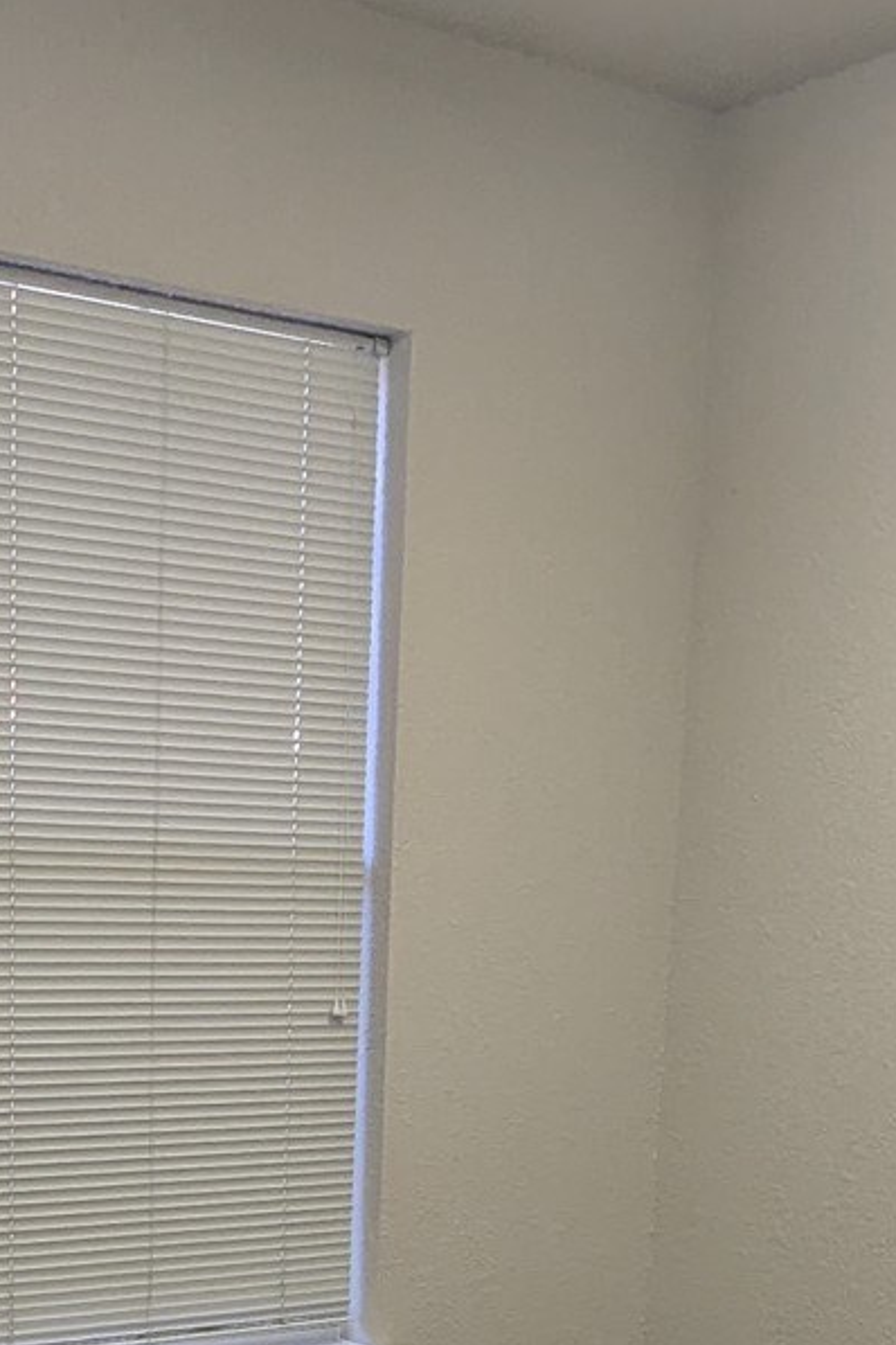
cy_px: 1339
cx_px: 235
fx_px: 2128
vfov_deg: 32.3
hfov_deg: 23.6
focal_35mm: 57
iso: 93
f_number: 2.2
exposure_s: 1/40
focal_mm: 2.35
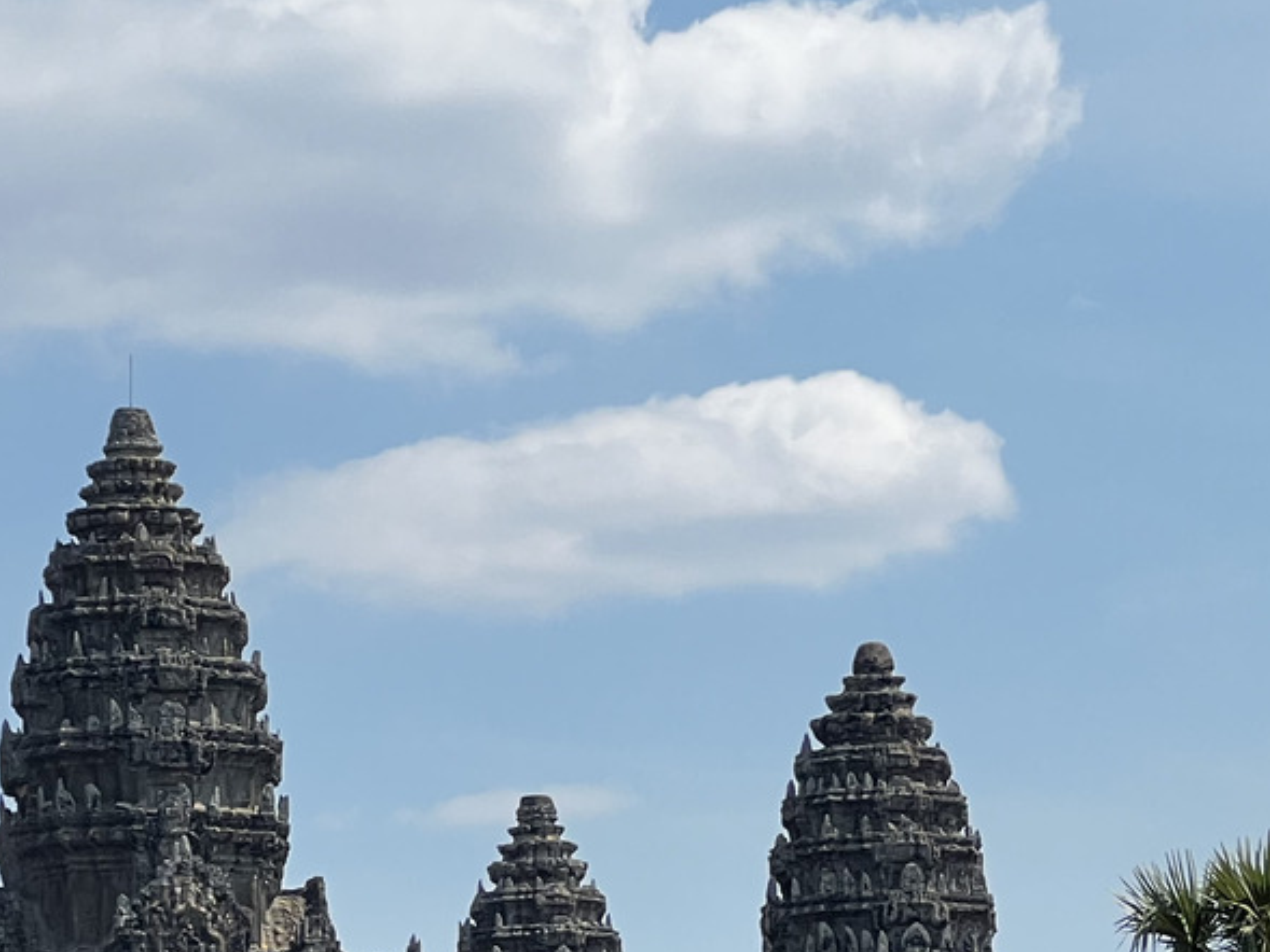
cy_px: 1204
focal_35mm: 209
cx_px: 1009
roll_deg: +2.0
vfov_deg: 7.0
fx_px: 7669
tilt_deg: +4.4
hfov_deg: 9.4
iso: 32
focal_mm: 9
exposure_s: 1/995
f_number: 2.8
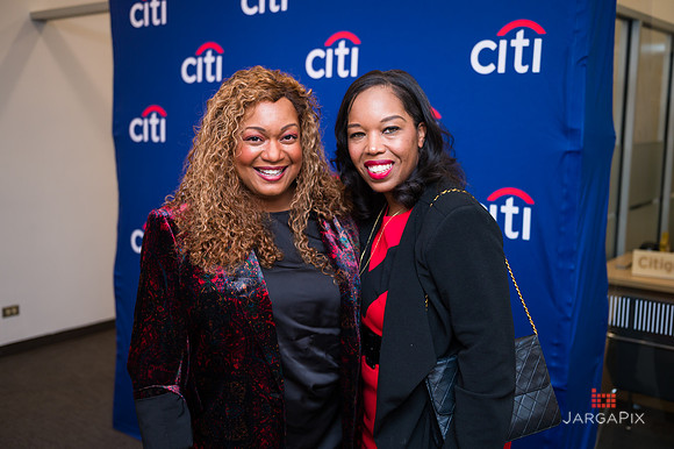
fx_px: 711
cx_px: 337
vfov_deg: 35.0
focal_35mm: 38
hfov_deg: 50.7
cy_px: 224
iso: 400
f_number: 3.2
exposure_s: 1/200
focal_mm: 38
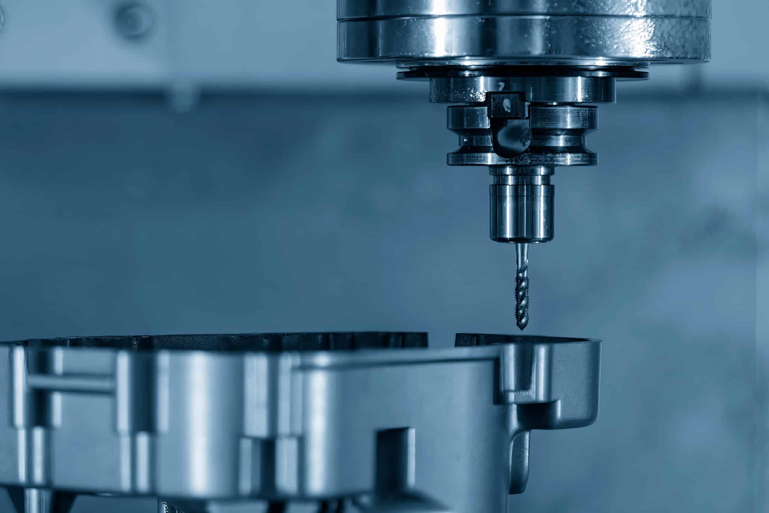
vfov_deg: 16.1
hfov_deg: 23.9
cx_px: 384
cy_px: 256
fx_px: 1816
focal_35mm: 85
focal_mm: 85
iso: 1250
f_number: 1.8
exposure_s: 1/800
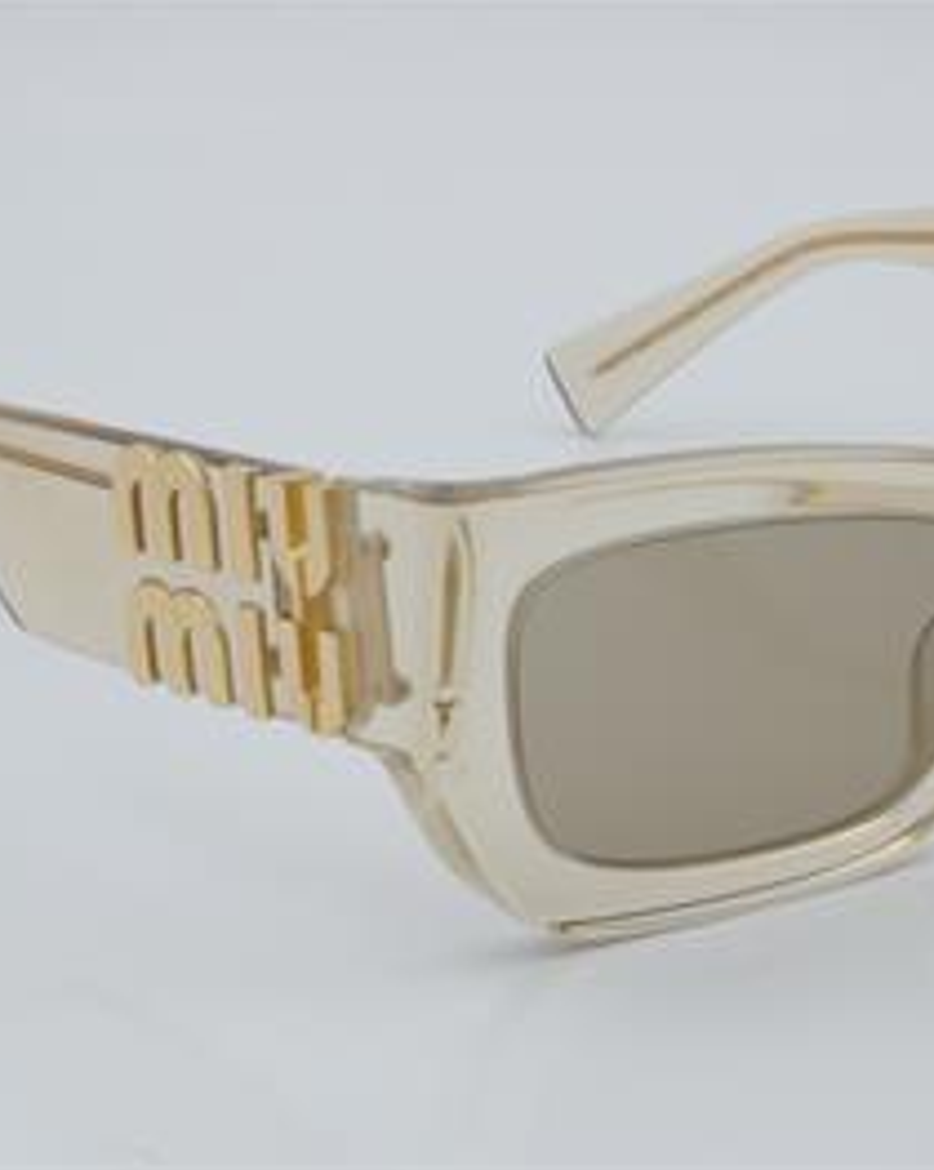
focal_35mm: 107
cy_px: 583
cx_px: 703
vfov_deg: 18.0
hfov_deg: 14.3
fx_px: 3702
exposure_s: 1/4
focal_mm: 50
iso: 100
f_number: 32
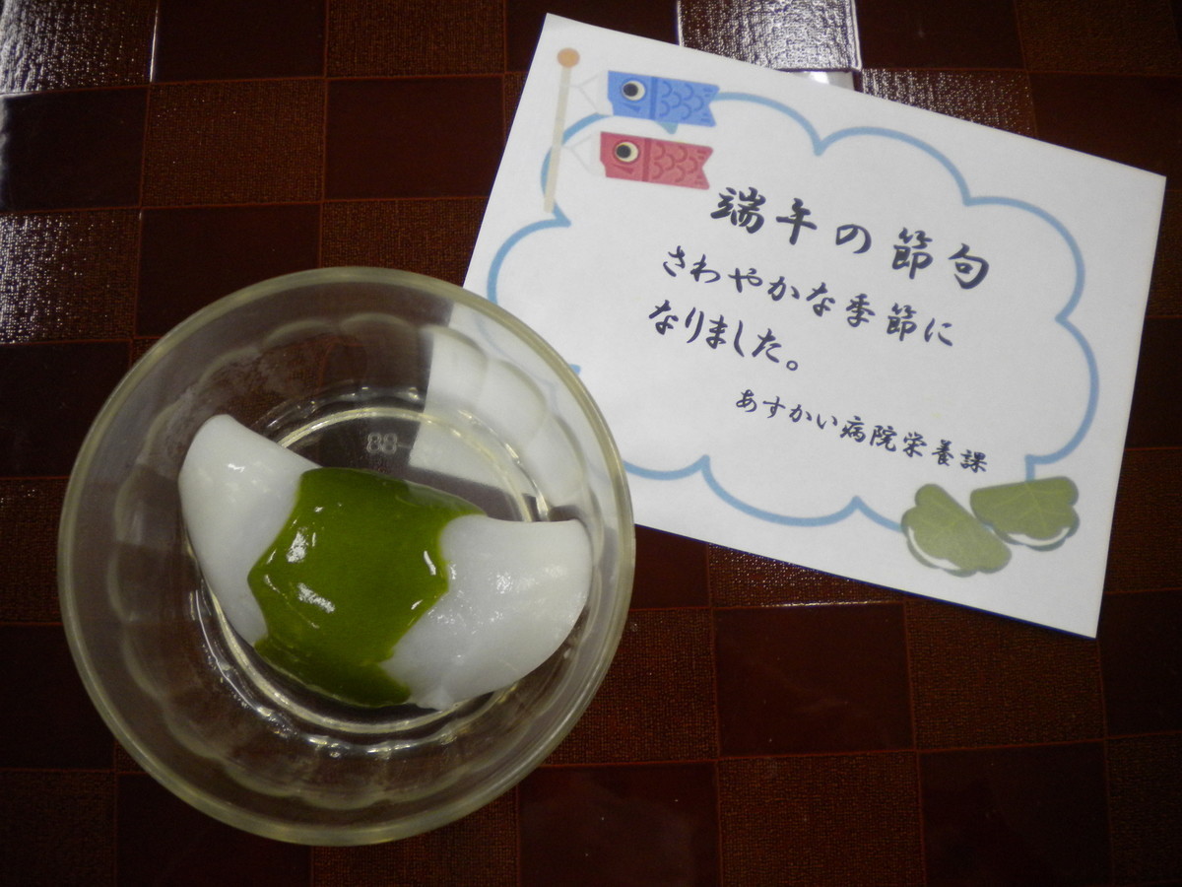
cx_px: 591
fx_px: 1195
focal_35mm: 35
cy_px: 444
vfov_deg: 40.7
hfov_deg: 52.6
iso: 269
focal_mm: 6.3
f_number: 3.1
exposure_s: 1/61.5
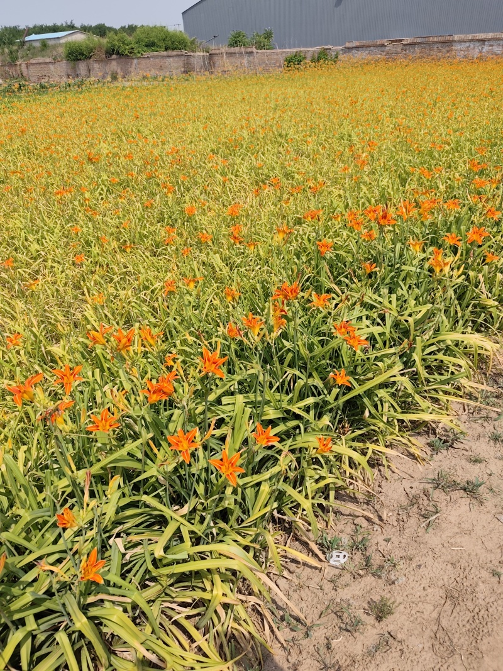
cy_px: 336
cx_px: 252
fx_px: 465
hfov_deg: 56.8
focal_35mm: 24
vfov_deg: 71.6
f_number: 1.6
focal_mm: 5.84
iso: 50
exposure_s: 1/3450
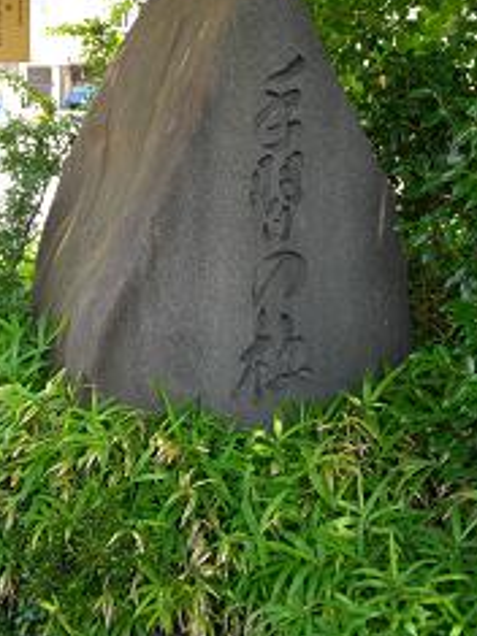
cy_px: 180
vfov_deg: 35.6
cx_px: 154
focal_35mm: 53
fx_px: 975
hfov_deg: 27.3
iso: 100
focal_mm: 5.7
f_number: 2.9
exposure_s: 1/125
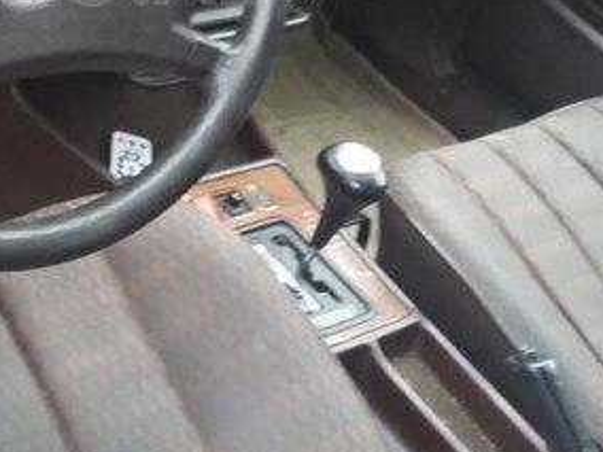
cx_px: 51
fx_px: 1254
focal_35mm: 72
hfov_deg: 26.1
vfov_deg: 19.7
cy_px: -27
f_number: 2.2
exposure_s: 1/17
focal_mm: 3.3
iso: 125
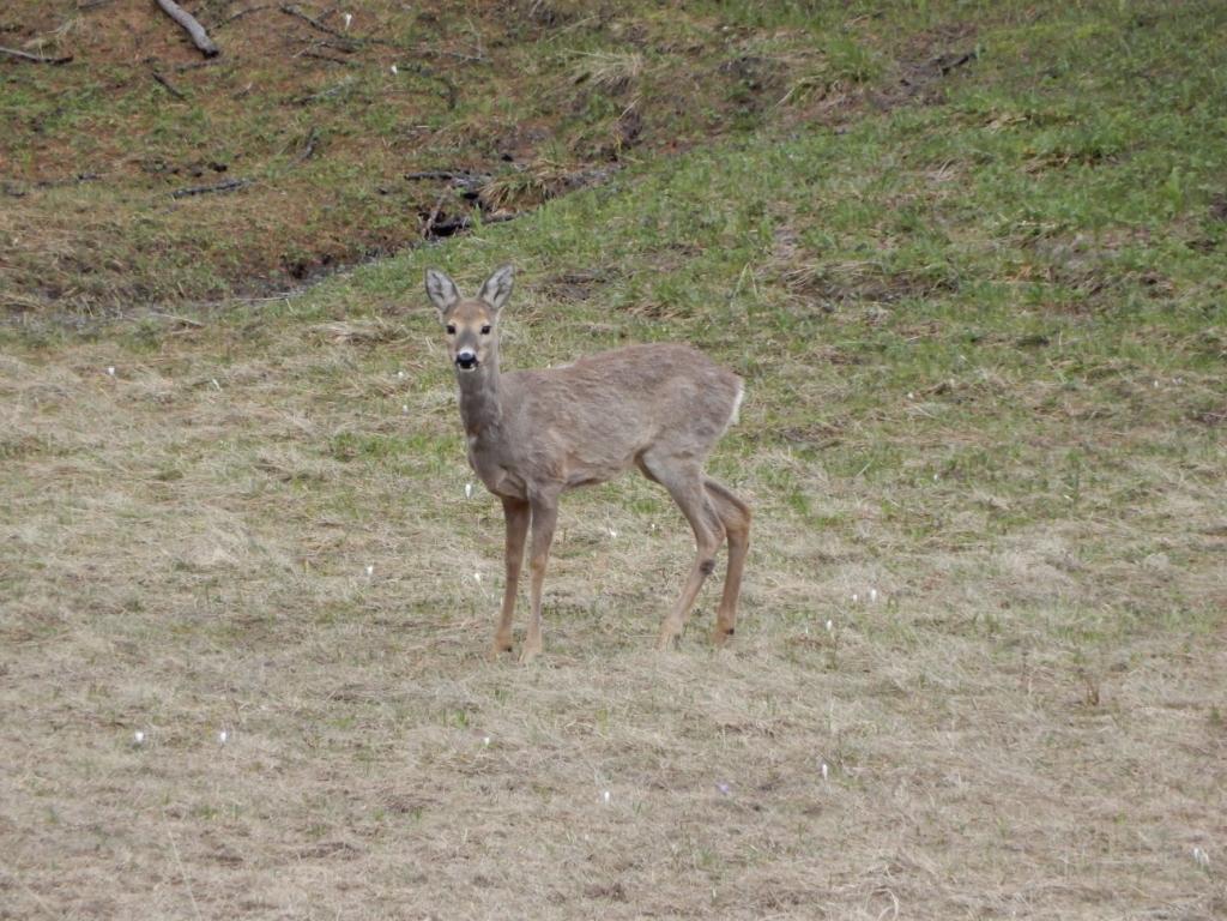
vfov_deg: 1.8
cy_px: 460
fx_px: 29775
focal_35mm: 840
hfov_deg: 2.4
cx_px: 614
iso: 400
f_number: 6.9
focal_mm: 151
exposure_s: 1/200
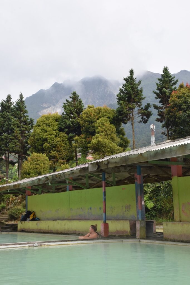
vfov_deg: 37.8
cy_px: 142
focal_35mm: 52
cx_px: 95
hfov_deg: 25.8
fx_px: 415
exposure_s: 1/50
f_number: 22
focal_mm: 35
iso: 200
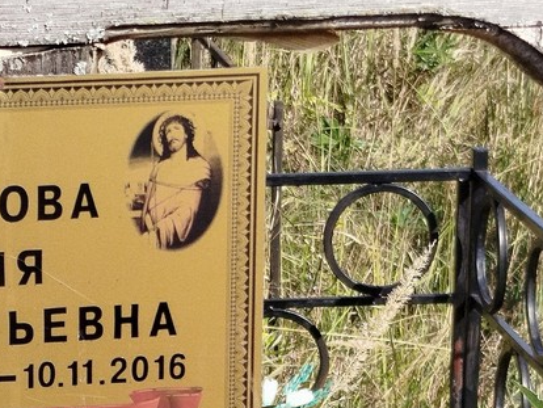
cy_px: 338
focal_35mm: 56
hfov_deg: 33.3
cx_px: 108
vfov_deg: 25.6
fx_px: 879
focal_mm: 5.31
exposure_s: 1/488
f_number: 1.7
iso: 50
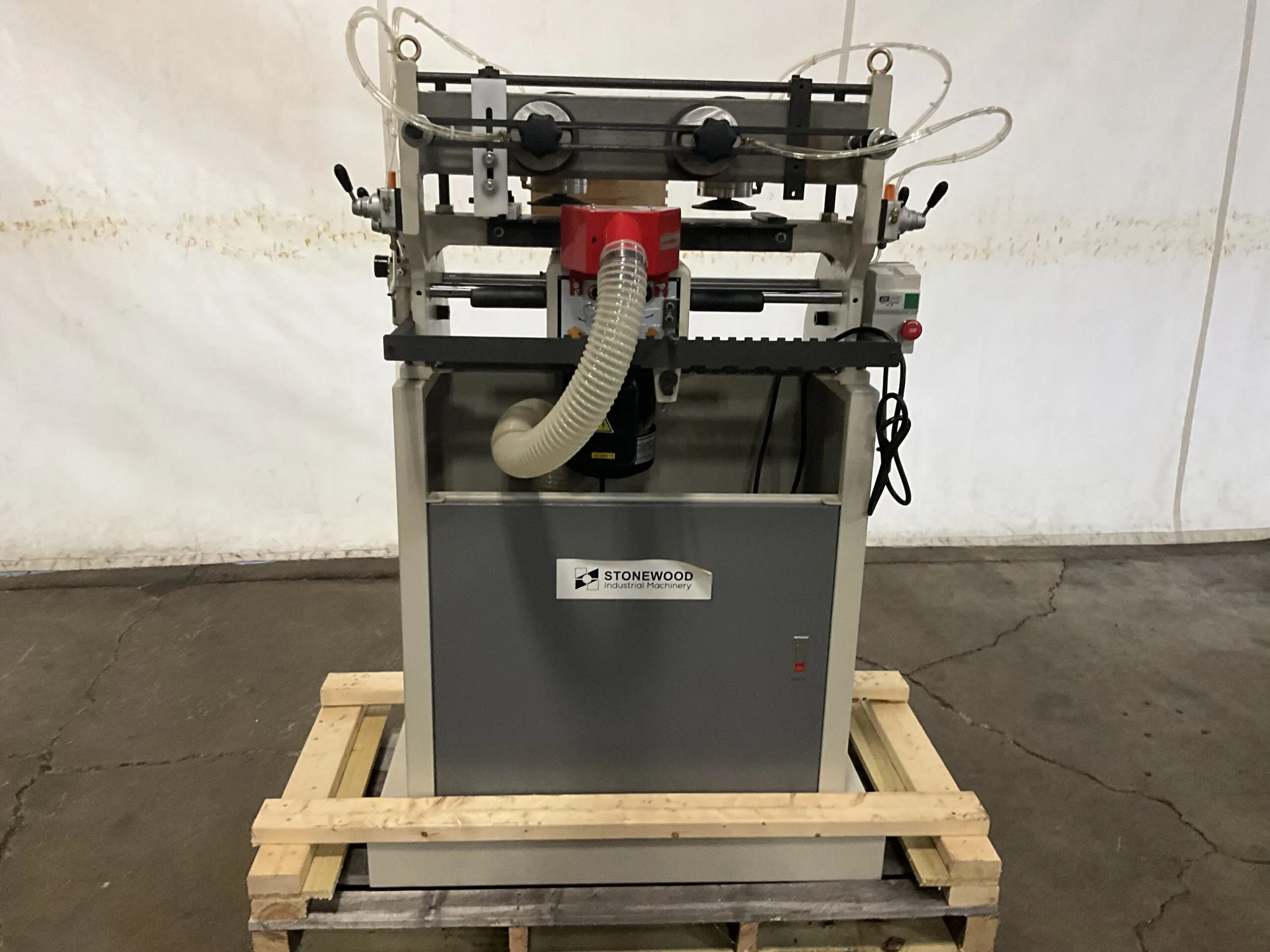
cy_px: 476
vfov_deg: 48.2
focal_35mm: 29
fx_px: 1064
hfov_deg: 61.7
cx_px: 635
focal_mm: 3
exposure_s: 1/60
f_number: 1.8
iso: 200
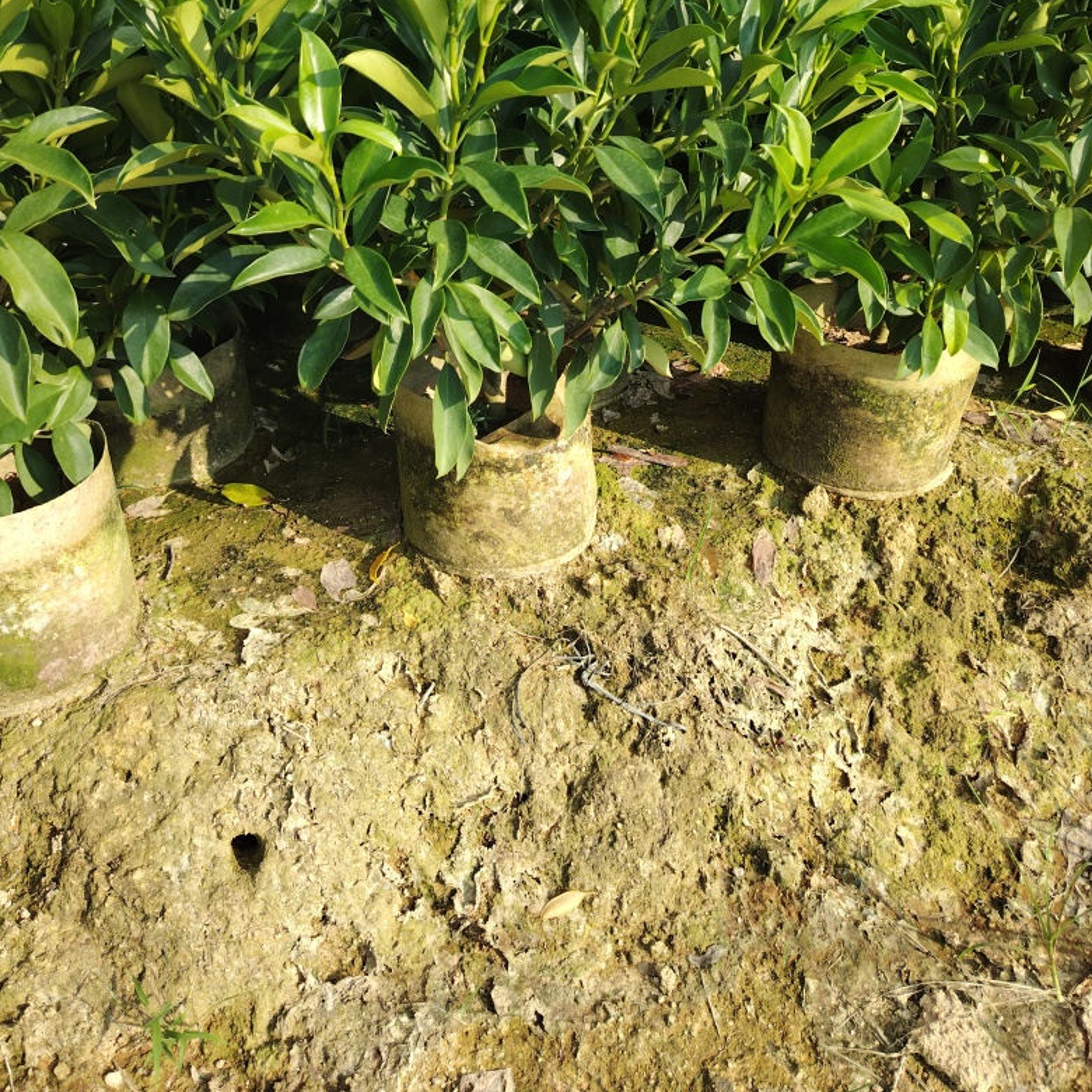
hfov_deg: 55.6
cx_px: 538
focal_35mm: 29
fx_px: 1035
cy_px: 390
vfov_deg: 54.8
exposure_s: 1/900
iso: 284
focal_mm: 5.25
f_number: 1.75
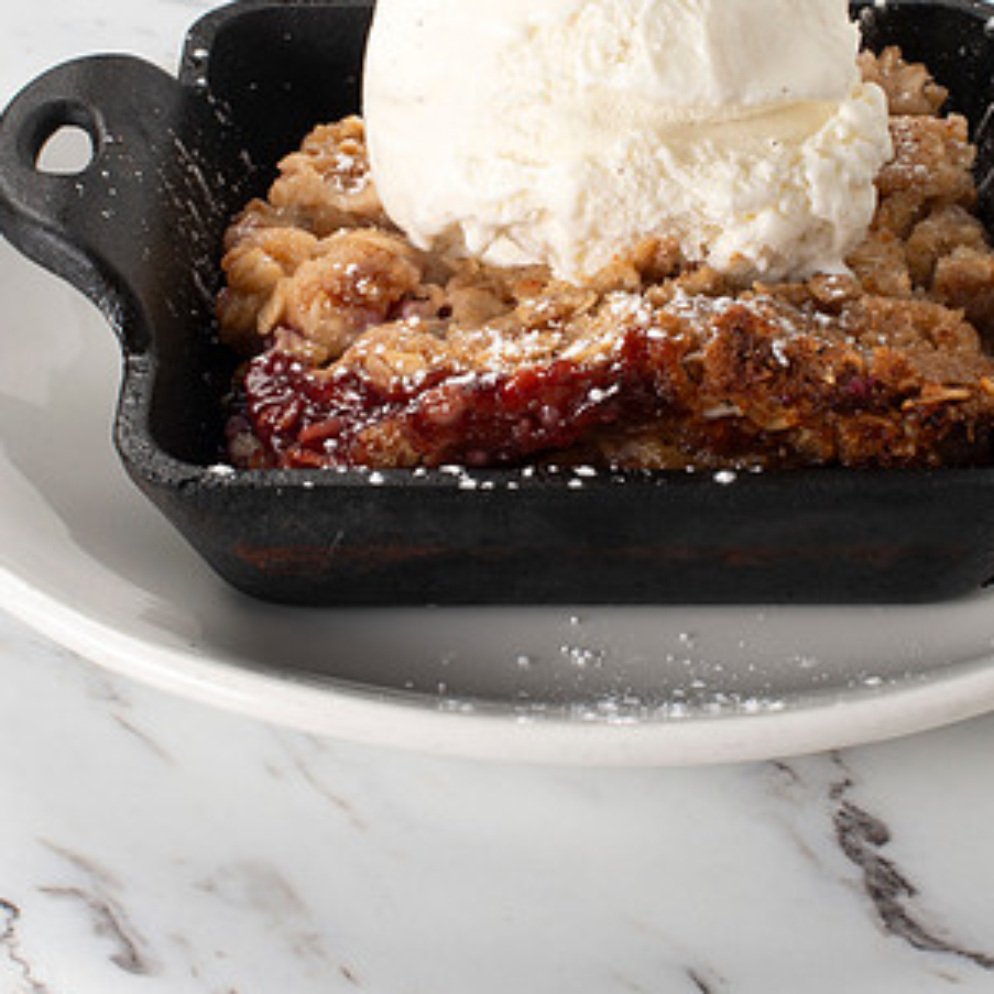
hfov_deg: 16.3
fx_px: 3476
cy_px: 353
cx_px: 594
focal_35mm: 107
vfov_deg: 16.2
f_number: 16
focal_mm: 50
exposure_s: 1/250
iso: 160
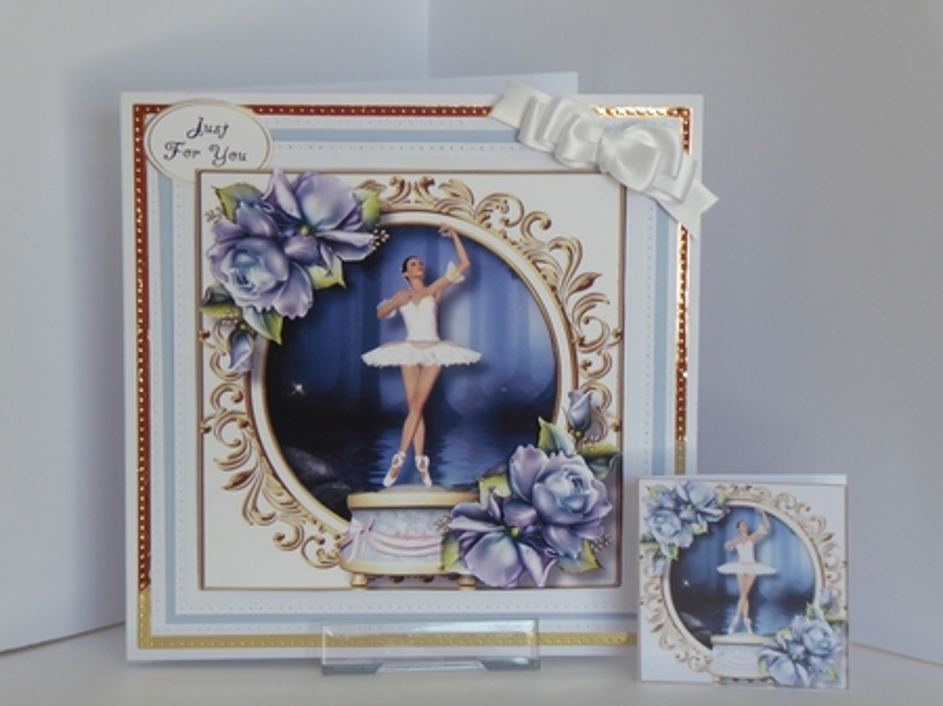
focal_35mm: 117
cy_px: 353
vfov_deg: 12.7
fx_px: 3186
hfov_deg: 16.8
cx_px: 472
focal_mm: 19
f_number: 5.1
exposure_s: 1/60
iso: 200
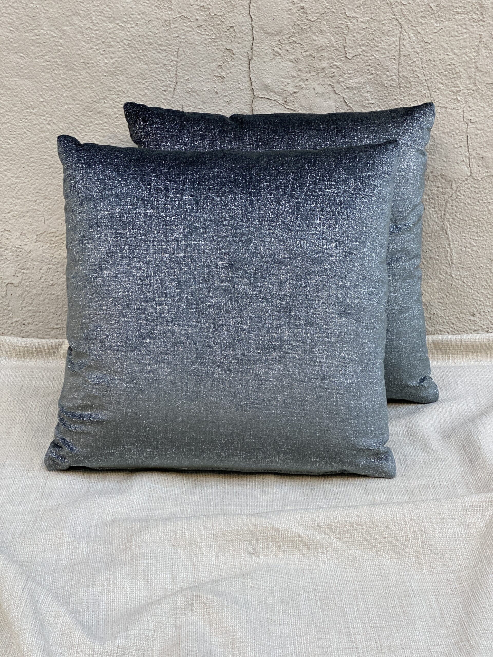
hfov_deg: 28.0
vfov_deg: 36.8
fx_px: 987
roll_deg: -0.5
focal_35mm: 52
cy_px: 328
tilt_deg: -20.9
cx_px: 246
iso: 80
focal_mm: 6
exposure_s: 1/122
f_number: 2
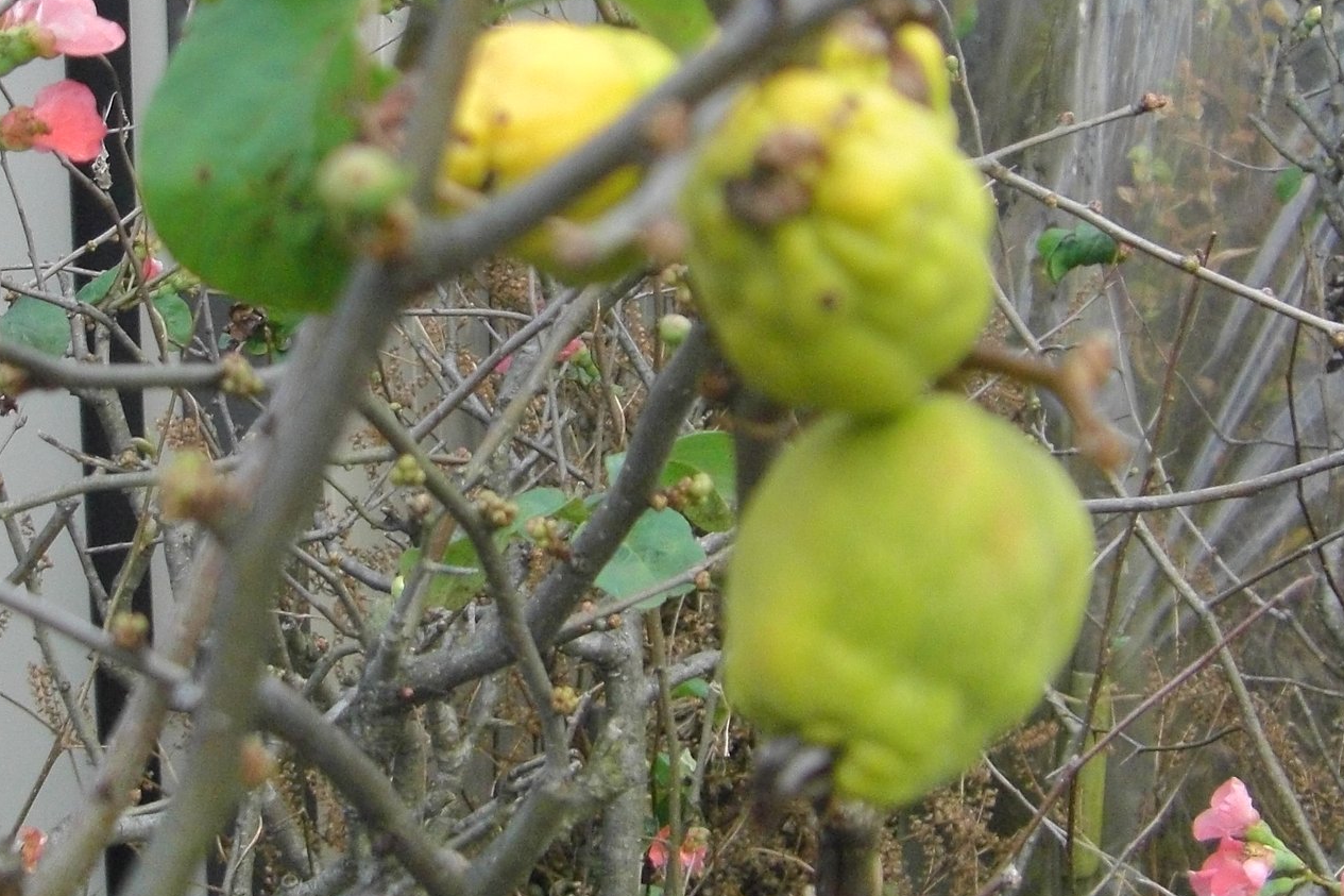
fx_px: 2389
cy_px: 333
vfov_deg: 21.2
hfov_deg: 31.3
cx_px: 507
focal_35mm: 64
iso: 200
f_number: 3.4
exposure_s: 1/60
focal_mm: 6.3
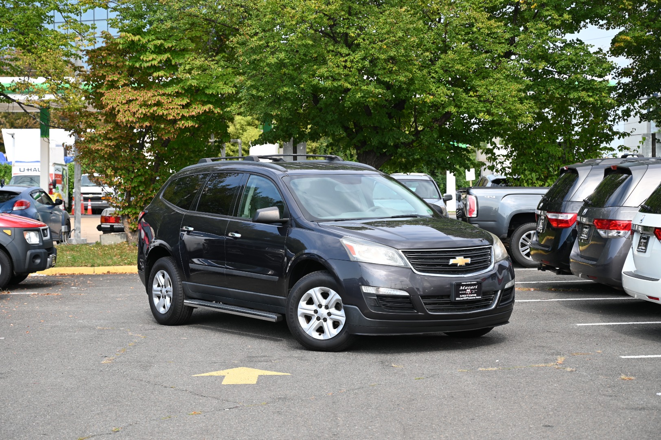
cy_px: 220
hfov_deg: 28.9
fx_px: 1284
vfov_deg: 19.4
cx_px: 330
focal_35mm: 70
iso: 125
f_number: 5.6
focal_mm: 70
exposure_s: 1/250
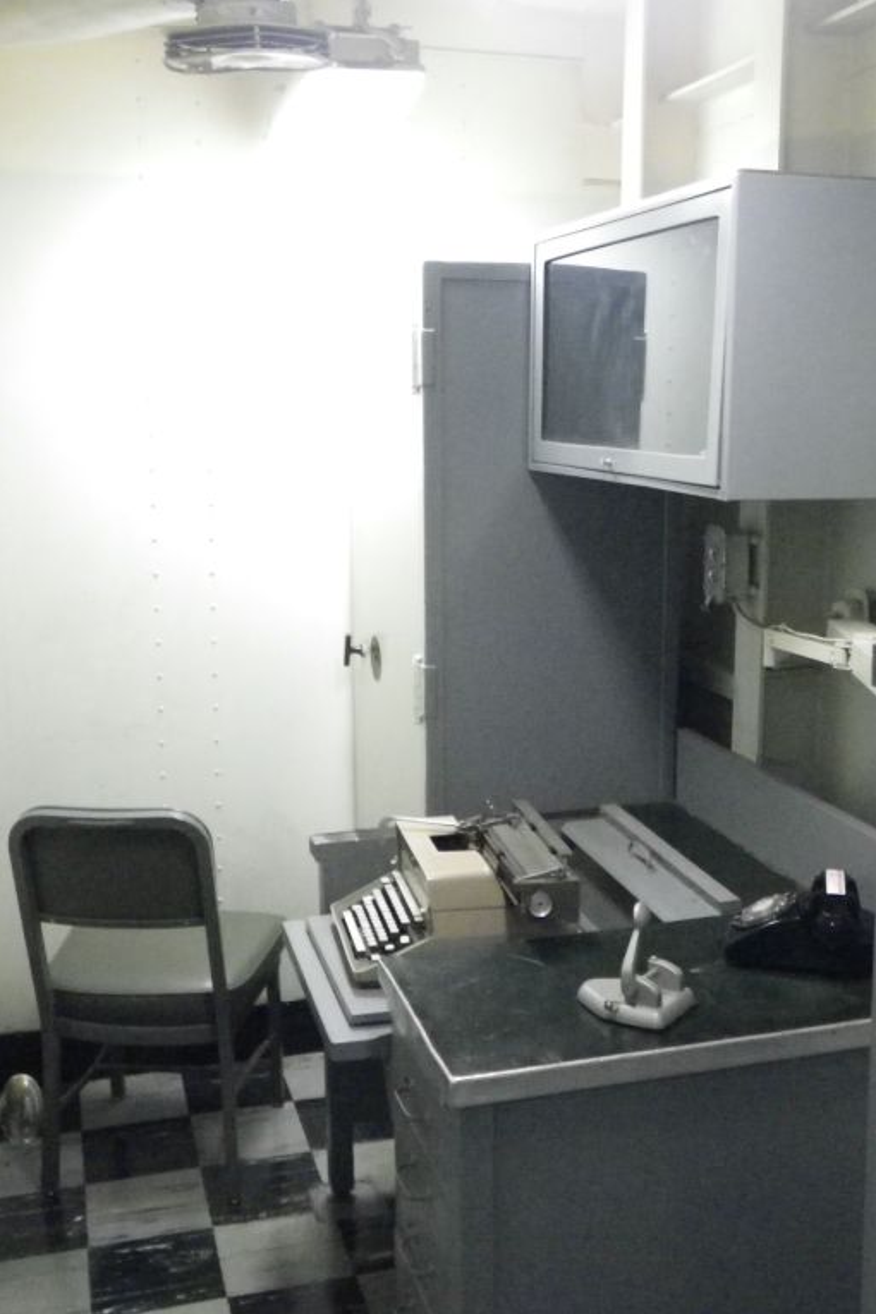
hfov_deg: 34.2
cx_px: 493
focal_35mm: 39
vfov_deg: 49.6
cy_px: 658
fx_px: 1423
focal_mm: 5
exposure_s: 1/25
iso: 800
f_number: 3.5
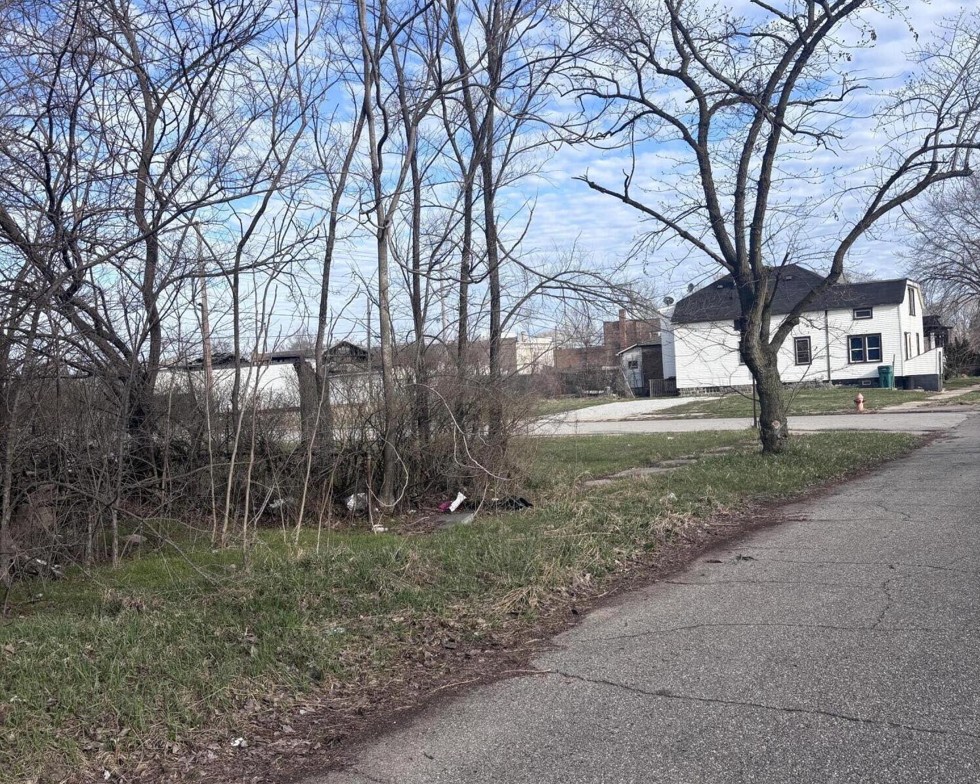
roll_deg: +1.1
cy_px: 403
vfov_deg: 43.3
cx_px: 492
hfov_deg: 52.9
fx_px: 986
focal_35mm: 34
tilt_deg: -1.6
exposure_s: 1/2571
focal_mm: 5.96
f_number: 1.6
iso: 50
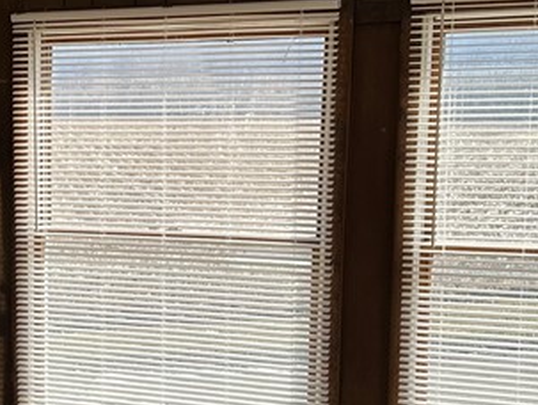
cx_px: 44
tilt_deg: -9.8
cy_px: 304
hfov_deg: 23.4
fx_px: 1260
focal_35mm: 81
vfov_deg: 18.1
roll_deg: +0.7
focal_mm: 6.86
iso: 80
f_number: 1.78
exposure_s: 1/1029
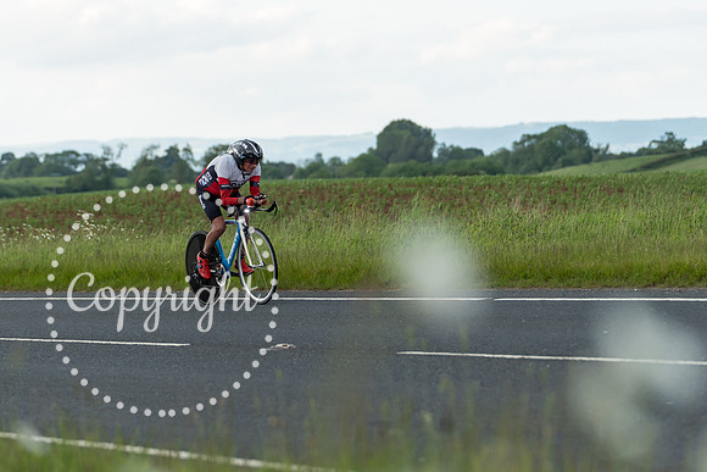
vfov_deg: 9.0
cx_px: 264
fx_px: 3001
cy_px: 189
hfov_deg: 13.4
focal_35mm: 153
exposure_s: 1/500
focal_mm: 107
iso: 250
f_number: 3.2
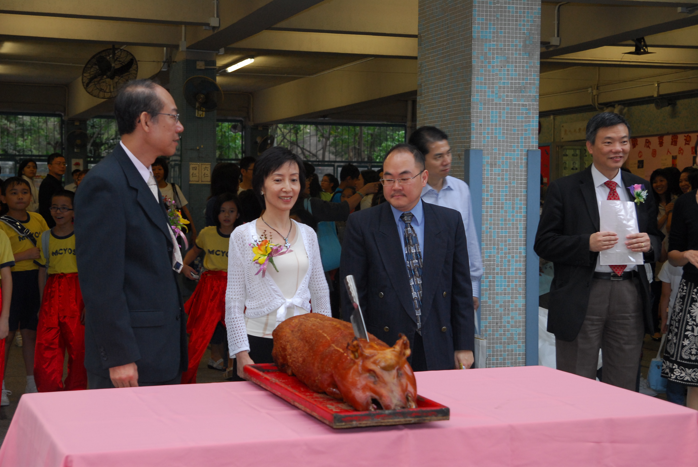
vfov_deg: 21.6
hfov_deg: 31.9
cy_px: 234
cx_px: 349
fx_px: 1223
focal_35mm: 63
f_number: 4.5
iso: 400
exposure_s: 1/60
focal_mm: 42
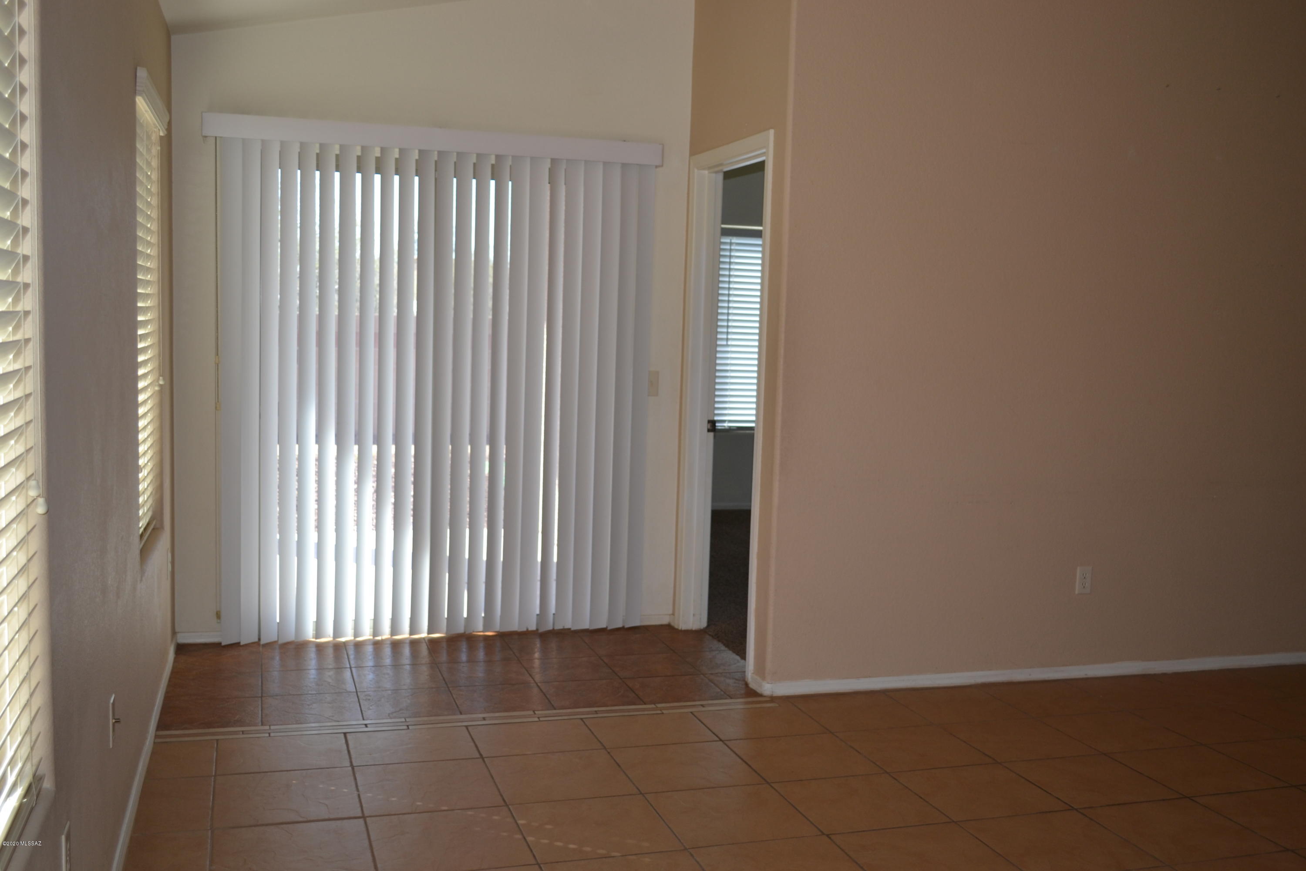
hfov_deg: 57.2
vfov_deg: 40.0
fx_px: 1197
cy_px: 436
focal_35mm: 33
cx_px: 653
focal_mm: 22
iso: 200
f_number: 4
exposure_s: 1/200
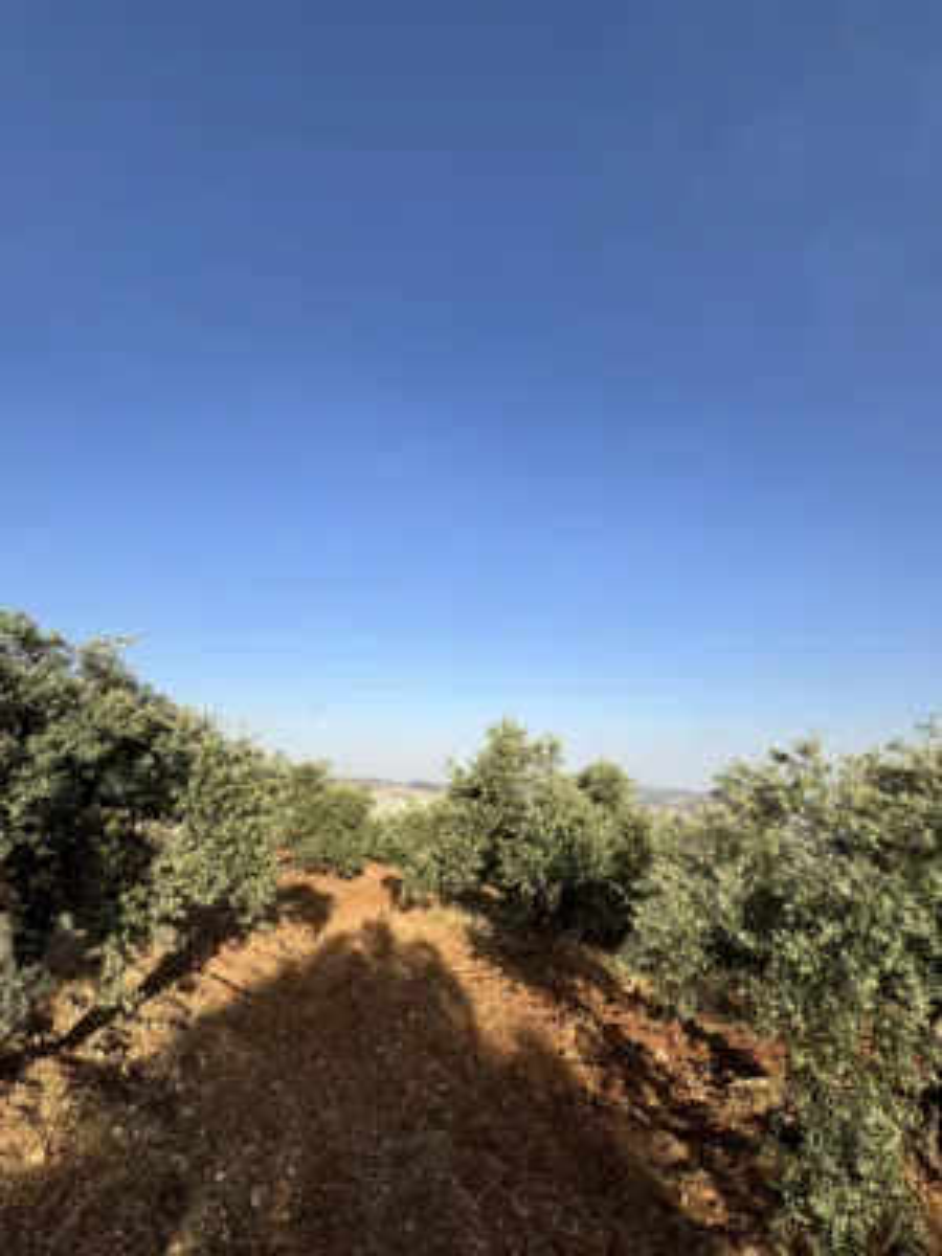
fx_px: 508
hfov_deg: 85.7
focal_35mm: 14
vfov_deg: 102.1
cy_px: 628
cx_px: 471
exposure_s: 1/1880
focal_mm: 2.22
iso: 50
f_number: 2.2
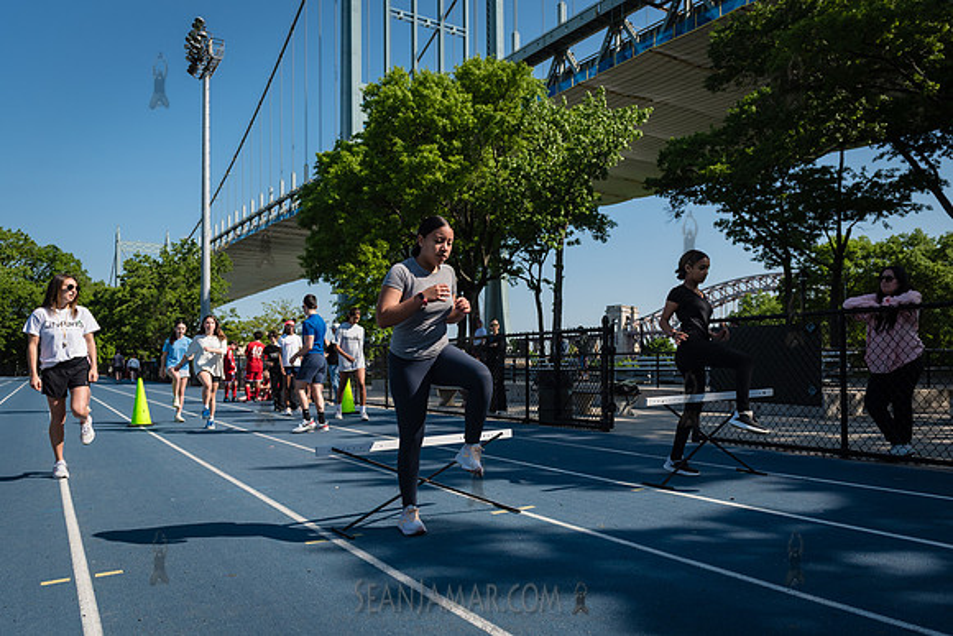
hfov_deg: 67.8
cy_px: 353
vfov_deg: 48.3
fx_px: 708
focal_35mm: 27
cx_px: 517
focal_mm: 24
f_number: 4.5
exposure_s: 1/2500
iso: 400
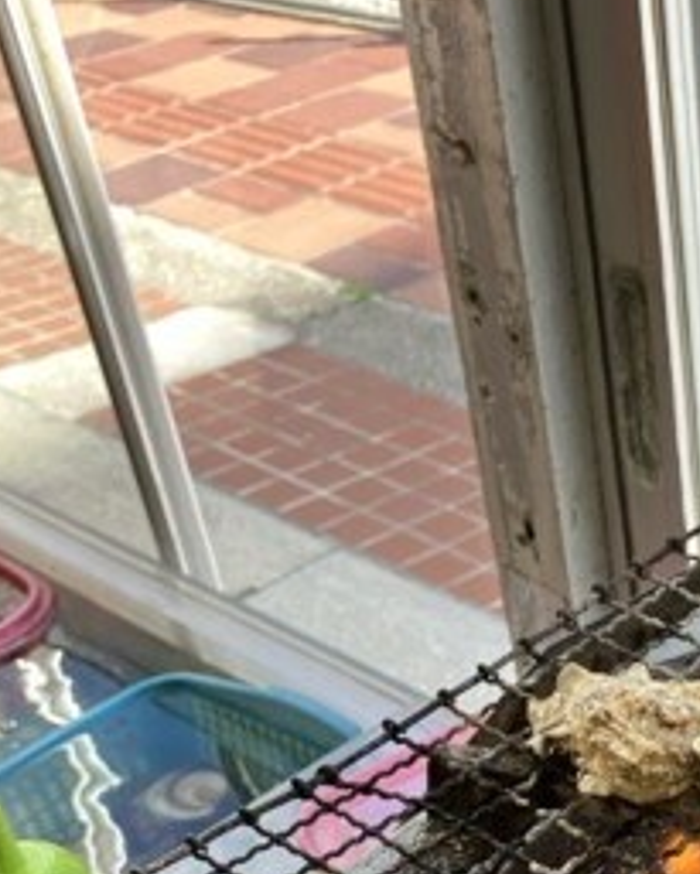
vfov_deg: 28.1
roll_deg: +3.3
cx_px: 741
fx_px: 1656
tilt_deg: -38.3
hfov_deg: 22.7
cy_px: 833
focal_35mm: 64
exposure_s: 1/120
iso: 32
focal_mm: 3.99
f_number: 1.8
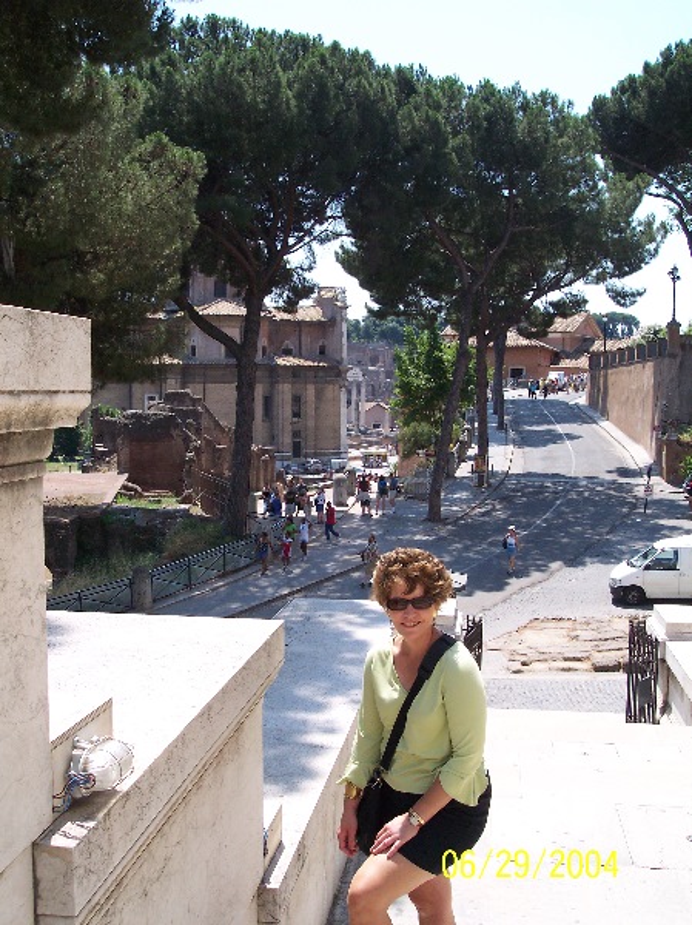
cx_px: 346
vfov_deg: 49.0
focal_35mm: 38
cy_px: 462
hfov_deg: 37.7
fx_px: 1014
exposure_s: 1/350
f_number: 4.8
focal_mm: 8
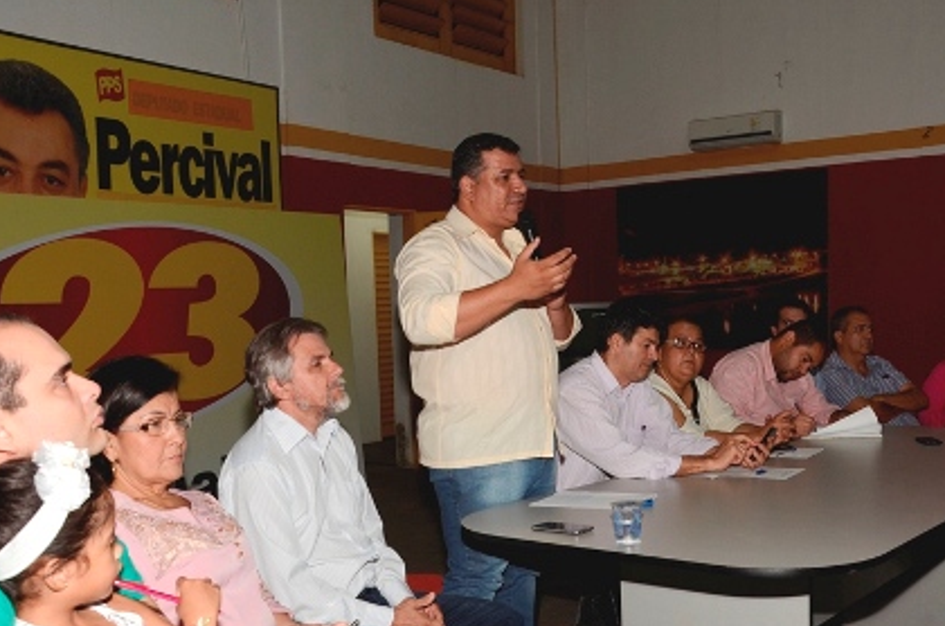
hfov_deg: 47.9
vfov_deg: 32.6
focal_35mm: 41
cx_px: 490
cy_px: 386
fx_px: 1065
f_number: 6.3
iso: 400
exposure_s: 1/60
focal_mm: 21
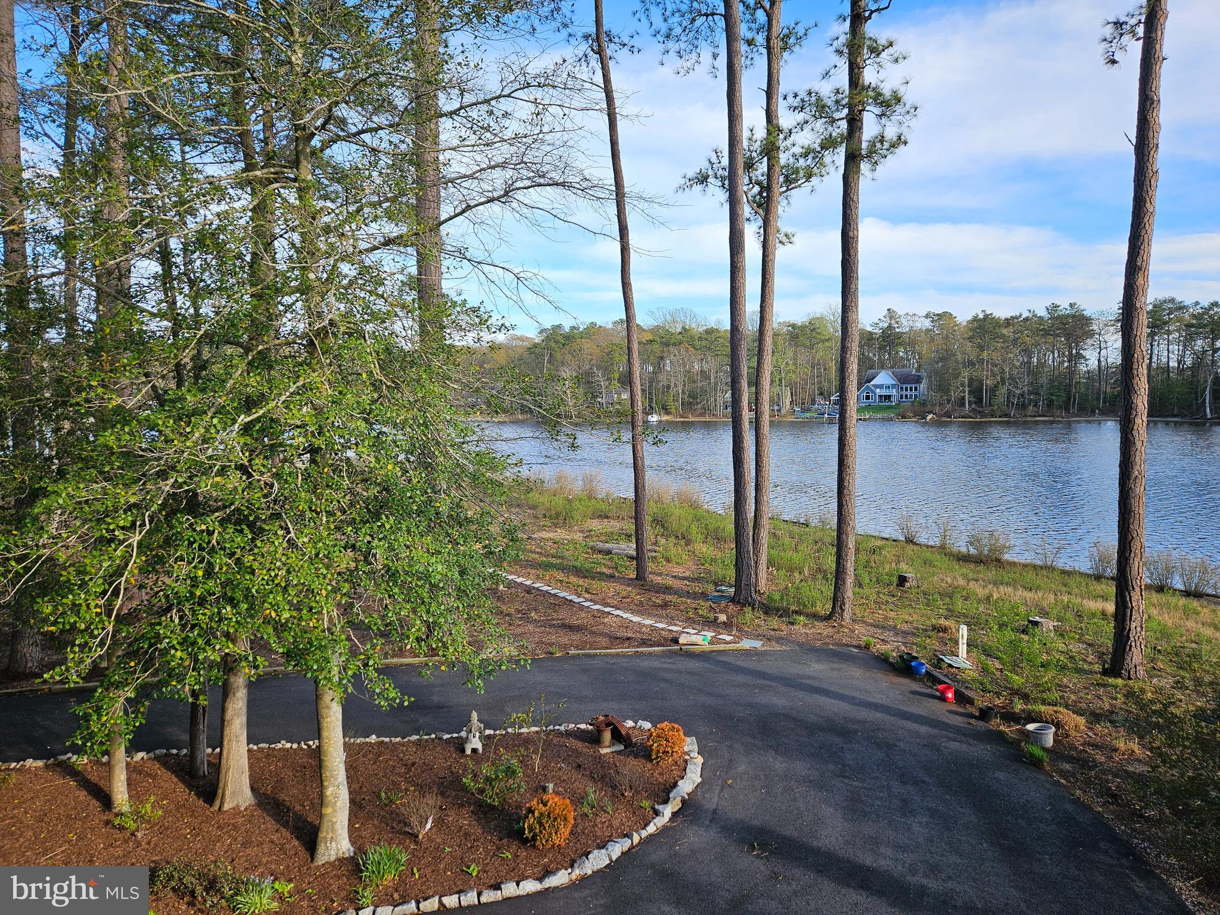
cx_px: 610
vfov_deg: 58.9
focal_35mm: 23
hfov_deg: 73.9
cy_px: 458
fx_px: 811
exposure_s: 1/647
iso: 25
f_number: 1.8
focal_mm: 5.4
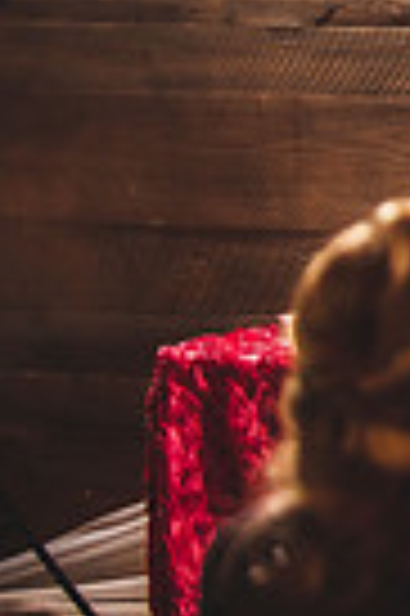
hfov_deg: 4.5
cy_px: -223
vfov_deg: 6.9
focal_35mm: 296
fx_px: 5069
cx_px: 1225
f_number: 2.8
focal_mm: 70
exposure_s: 1/160
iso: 1250
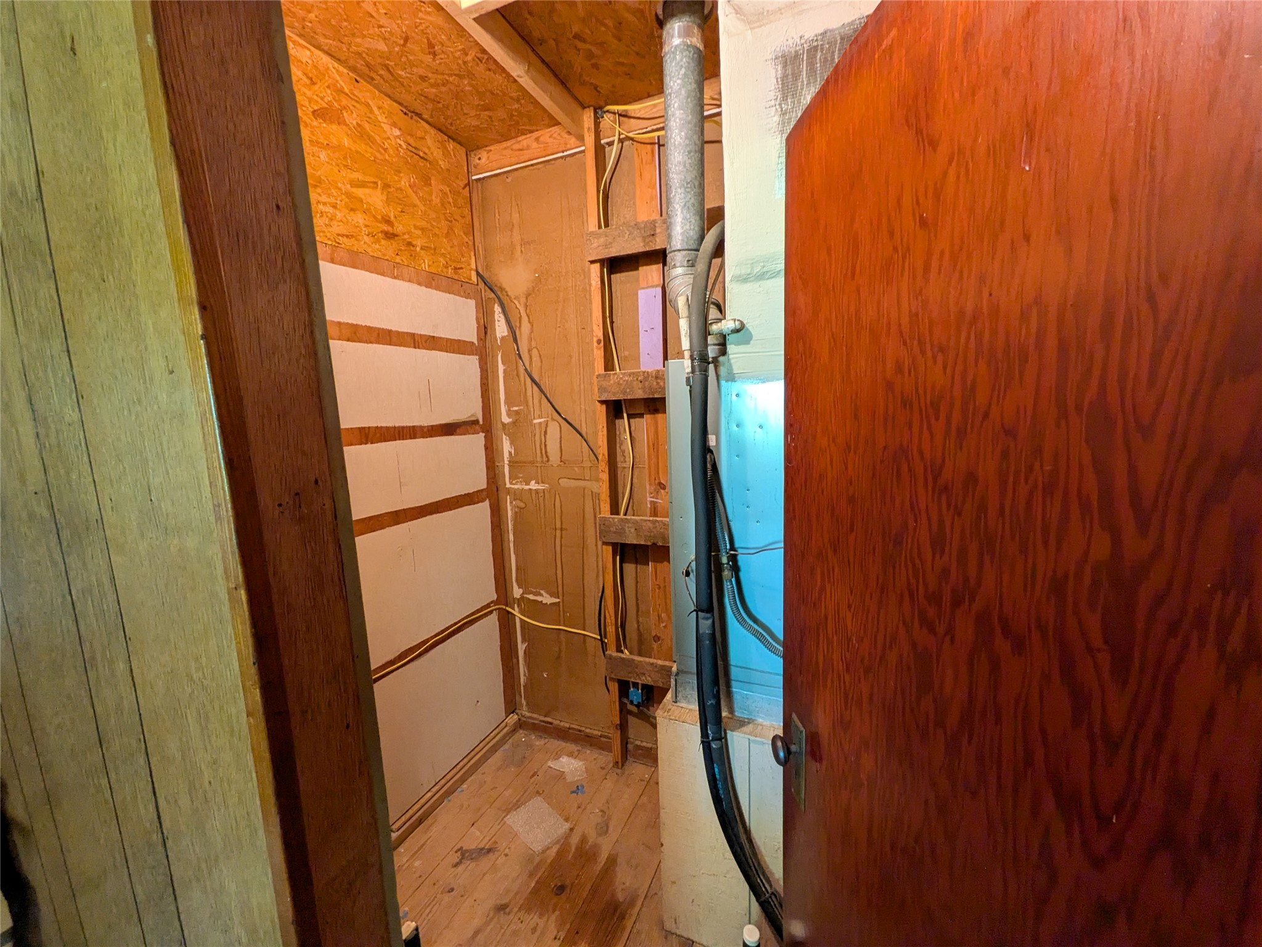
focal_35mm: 14
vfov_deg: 85.7
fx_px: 510
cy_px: 474
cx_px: 631
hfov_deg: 102.1
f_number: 2.2
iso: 618
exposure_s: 1/24
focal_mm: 1.85
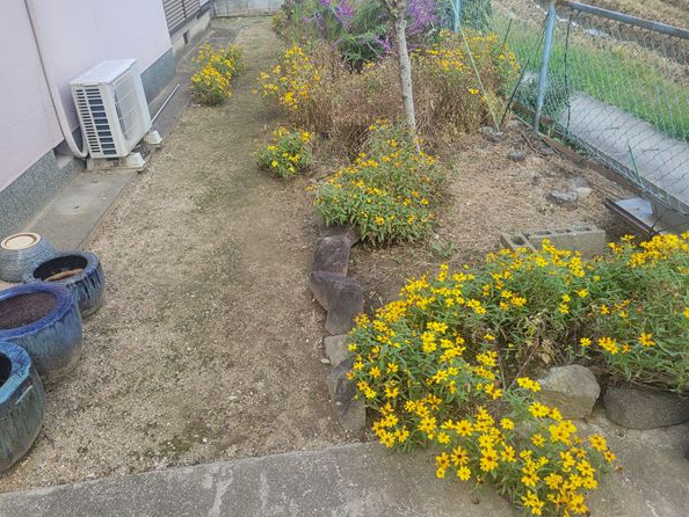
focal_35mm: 28
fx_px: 558
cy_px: 262
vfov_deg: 49.8
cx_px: 322
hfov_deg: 63.4
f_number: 1.8
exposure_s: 1/437
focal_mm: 5.4
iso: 40
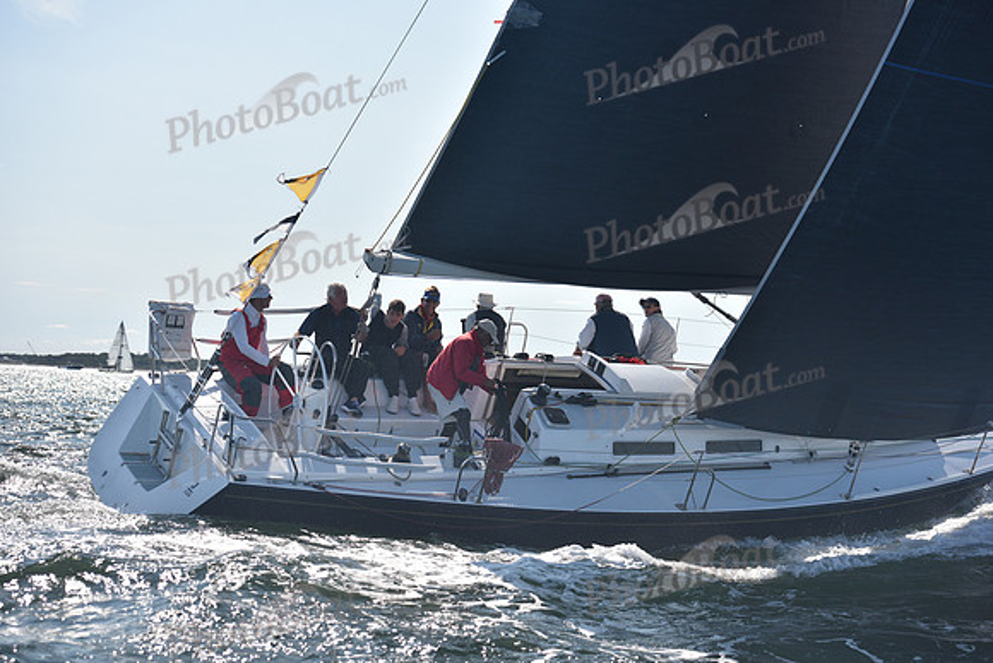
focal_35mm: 70
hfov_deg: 28.8
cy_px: 332
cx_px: 496
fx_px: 1931
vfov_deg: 19.5
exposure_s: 1/1000
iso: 250
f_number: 4.5
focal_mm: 70
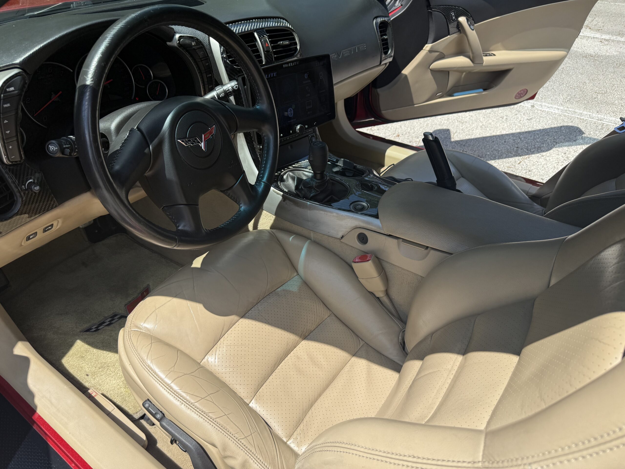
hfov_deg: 71.6
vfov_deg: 56.8
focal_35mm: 24
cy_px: 234
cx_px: 312
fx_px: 433
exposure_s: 1/2907
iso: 80
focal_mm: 6.76
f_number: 1.78
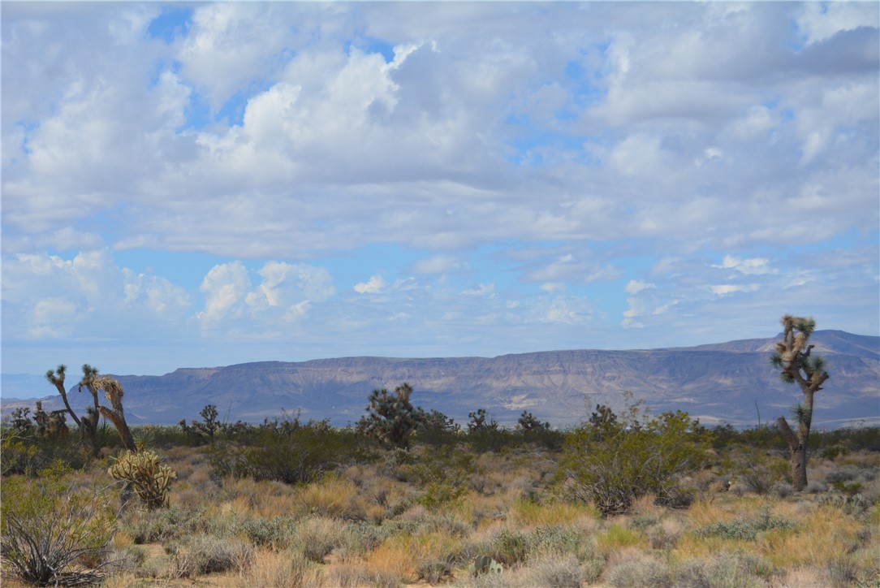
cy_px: 294
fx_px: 2018
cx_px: 440
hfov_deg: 24.6
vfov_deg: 16.6
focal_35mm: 82
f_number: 7.1
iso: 400
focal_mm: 55
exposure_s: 1/2000
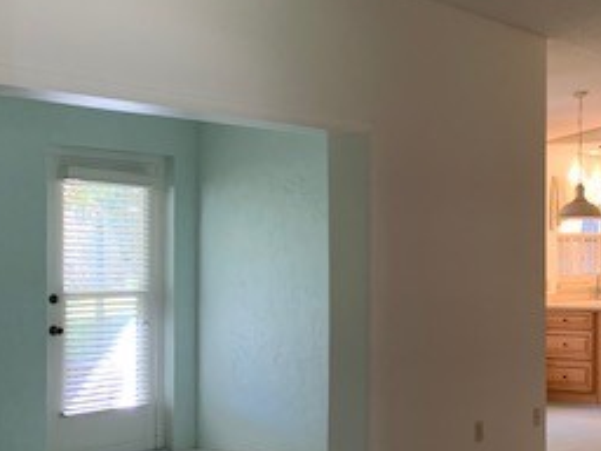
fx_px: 1129
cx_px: 587
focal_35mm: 65
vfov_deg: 22.6
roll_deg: +0.7
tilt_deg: +1.2
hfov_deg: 28.2
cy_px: 270
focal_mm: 4.25
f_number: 1.8
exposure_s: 1/60
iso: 200
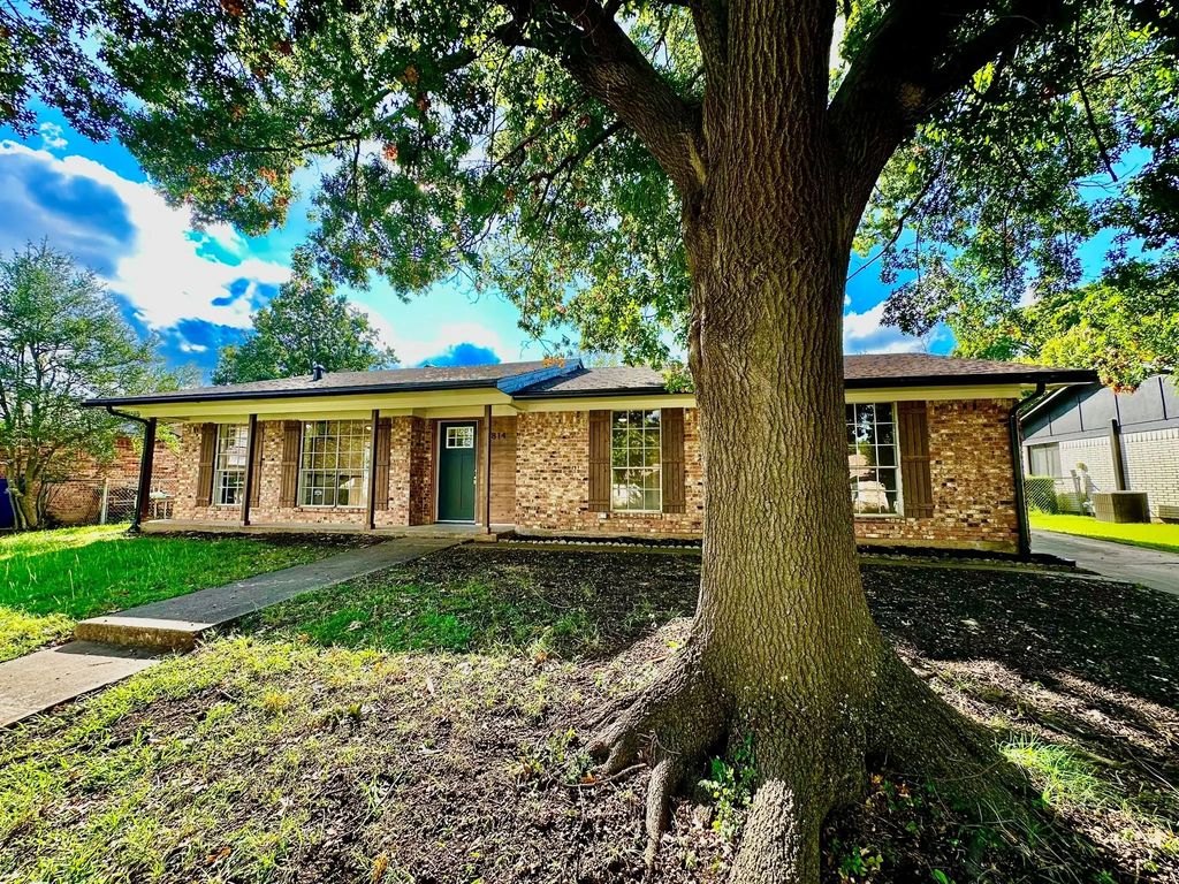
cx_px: 590
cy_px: 442
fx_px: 477
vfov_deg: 85.7
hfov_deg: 102.1
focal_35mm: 14
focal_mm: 2.22
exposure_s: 1/323
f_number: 2.2
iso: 40
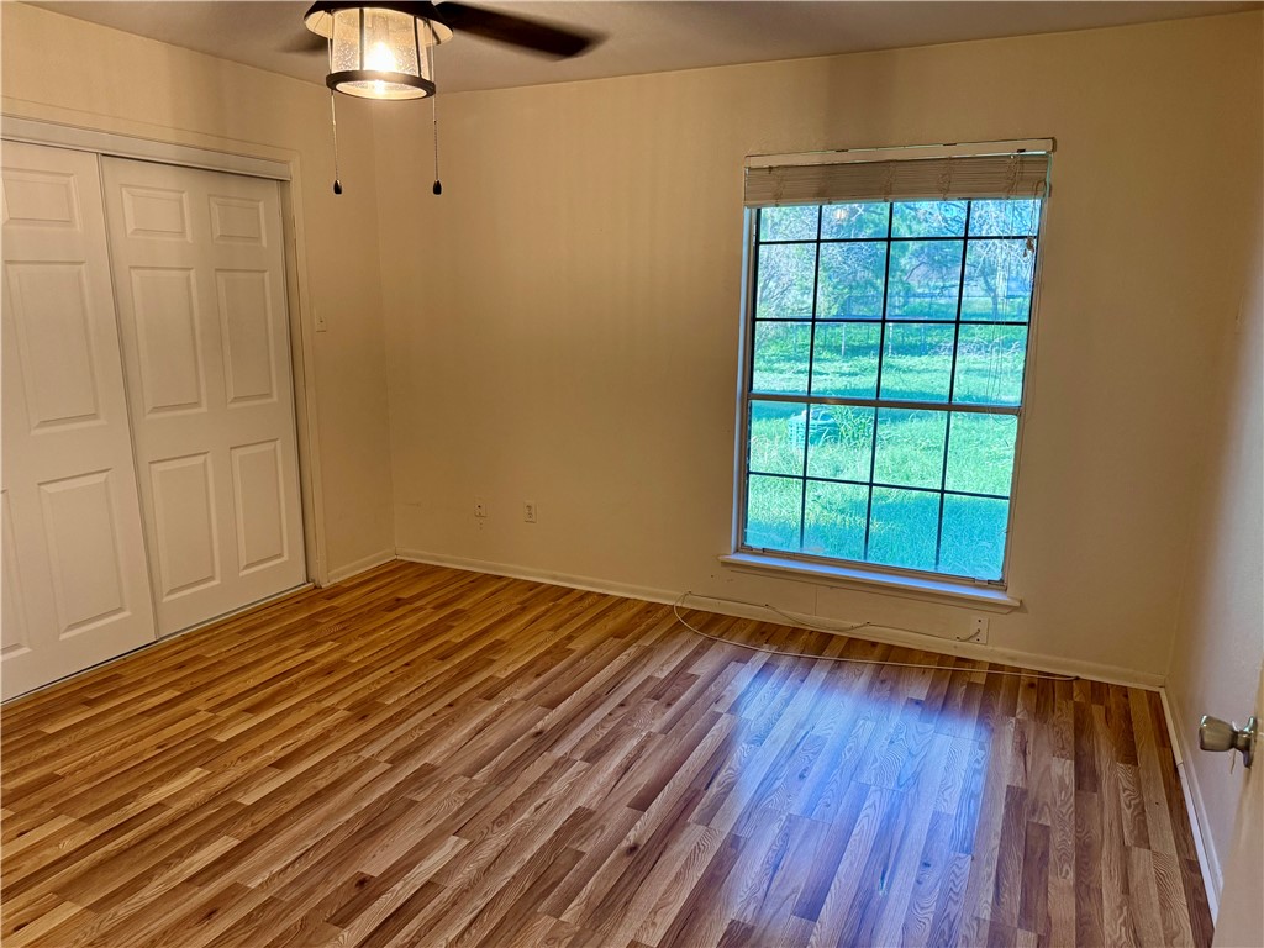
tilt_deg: -13.0
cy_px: 474
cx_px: 632
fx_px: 876
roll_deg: -1.1
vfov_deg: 56.8
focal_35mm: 24
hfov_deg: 71.6
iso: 250
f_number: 1.78
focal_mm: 6.76
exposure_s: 1/60
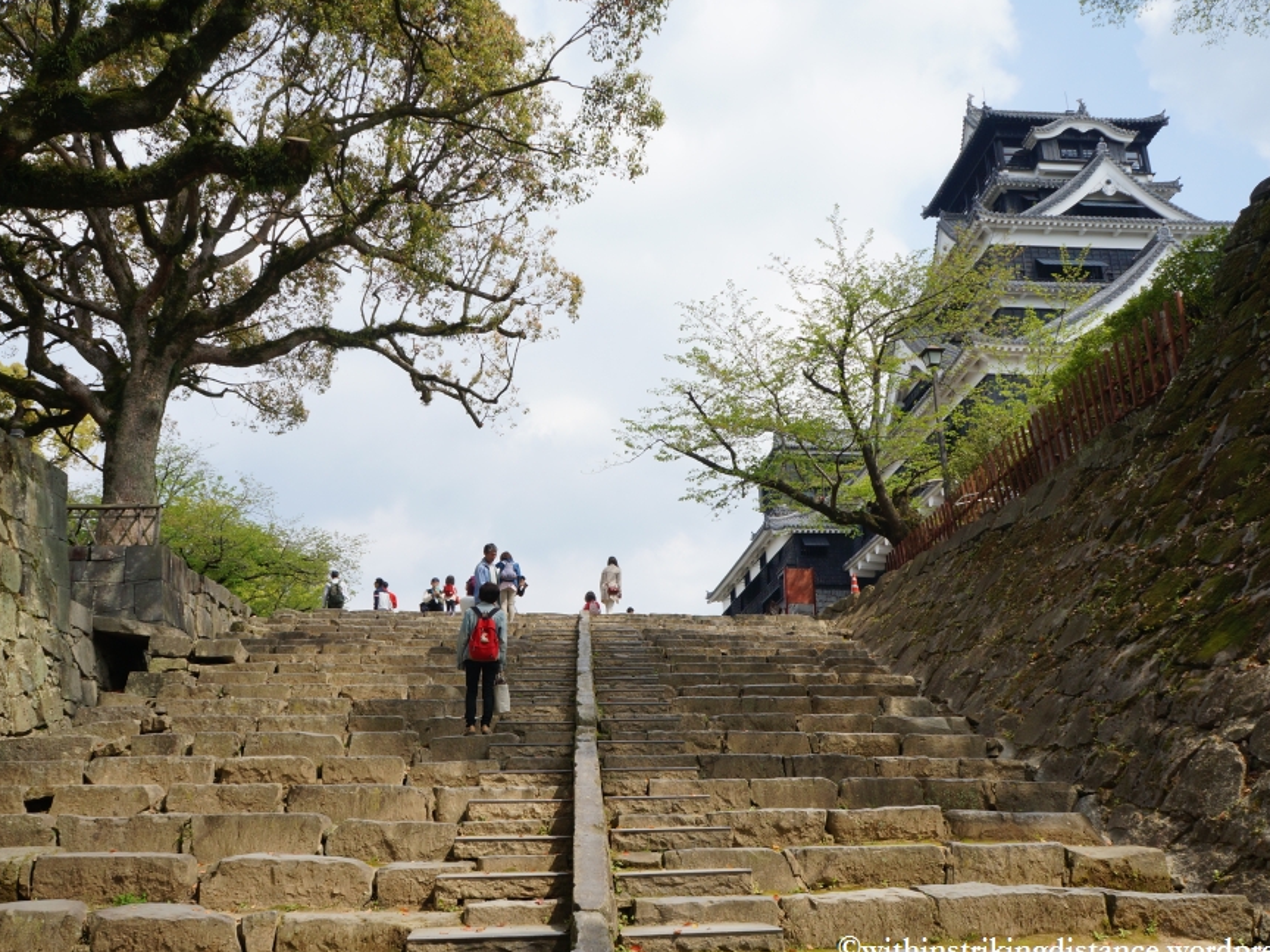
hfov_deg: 60.0
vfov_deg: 46.8
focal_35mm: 30
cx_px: 631
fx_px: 1101
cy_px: 479
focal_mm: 18
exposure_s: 1/250
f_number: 13
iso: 200
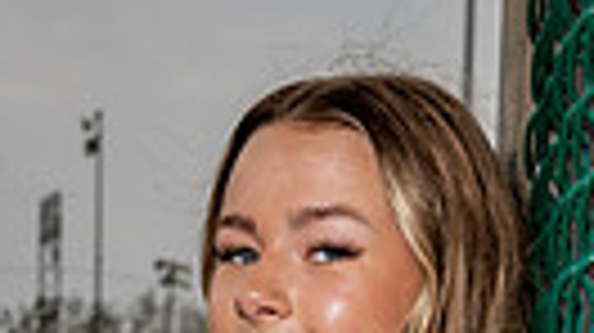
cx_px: 180
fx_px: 2927
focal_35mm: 186
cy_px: 891
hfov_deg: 11.6
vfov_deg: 6.1
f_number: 8
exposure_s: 1/250
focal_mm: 52
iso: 100
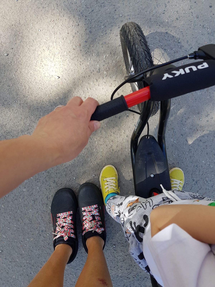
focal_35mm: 26
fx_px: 215
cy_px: 144
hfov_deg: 53.1
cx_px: 108
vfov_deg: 67.3
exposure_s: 1/469
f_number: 1.7
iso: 40
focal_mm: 4.2
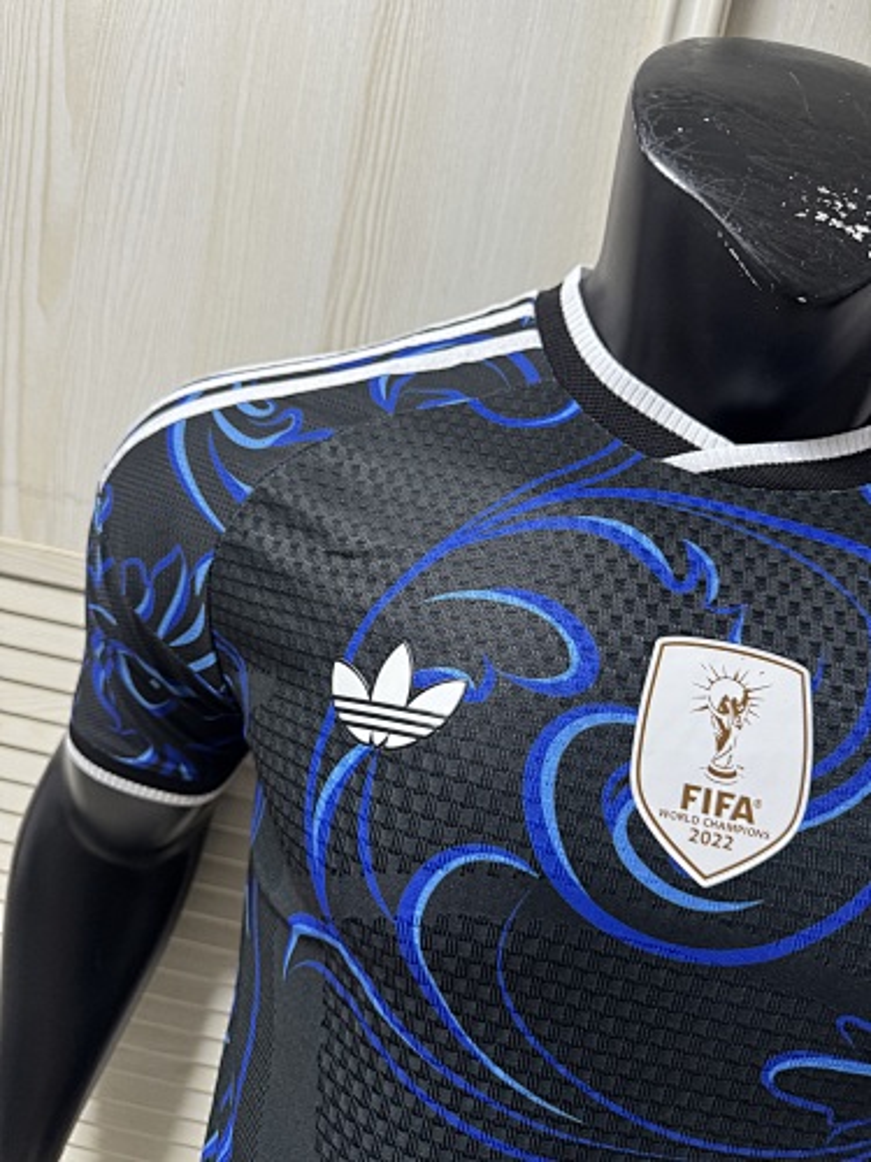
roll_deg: -11.1
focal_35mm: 24
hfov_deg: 56.8
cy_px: 581
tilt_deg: -11.4
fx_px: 805
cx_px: 436
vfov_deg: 71.6
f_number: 1.78
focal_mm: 6.76
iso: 250
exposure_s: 1/60
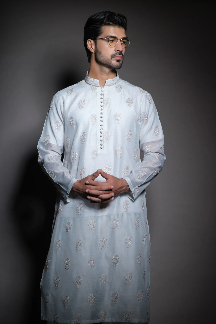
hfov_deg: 16.5
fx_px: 747
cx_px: 108
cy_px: 162
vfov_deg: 24.5
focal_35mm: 83
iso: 200
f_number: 4
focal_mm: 55
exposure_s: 1/250
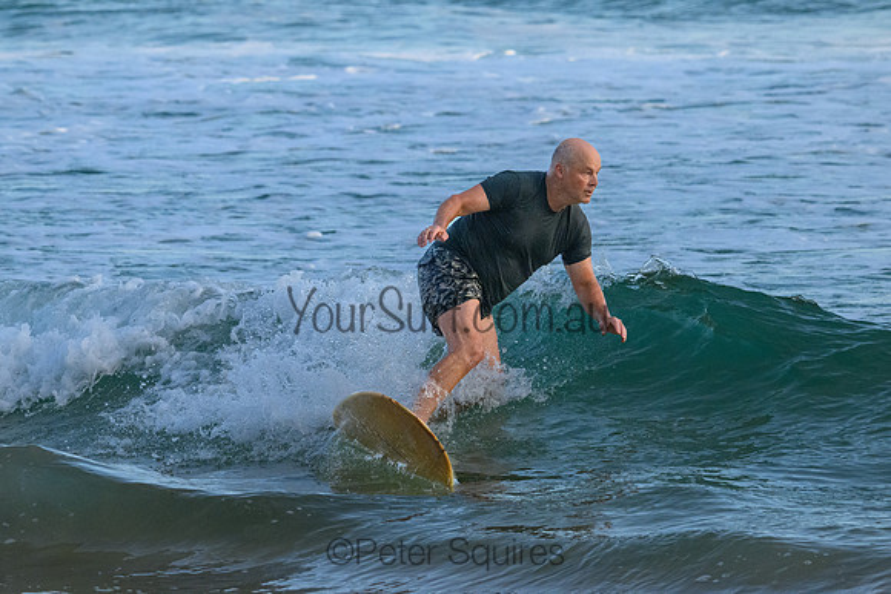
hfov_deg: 5.3
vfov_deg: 3.6
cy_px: 283
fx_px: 9584
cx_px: 425
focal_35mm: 387
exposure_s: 1/2000
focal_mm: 370
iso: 7200
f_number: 11
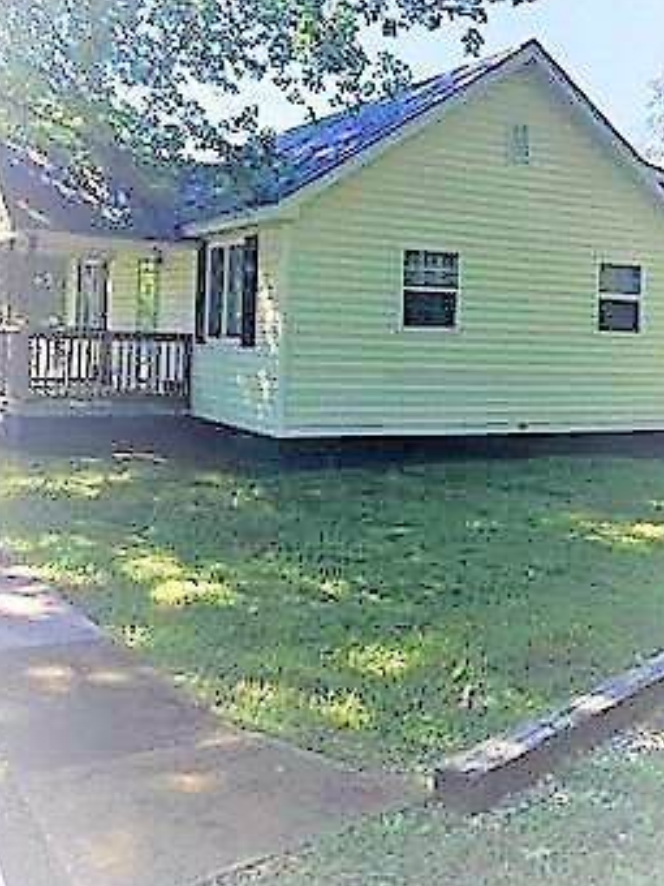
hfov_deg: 35.8
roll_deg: -2.0
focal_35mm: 40
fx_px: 1023
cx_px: 404
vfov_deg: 46.3
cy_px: 319
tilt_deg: +3.1
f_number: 2.2
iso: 32
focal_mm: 4.15
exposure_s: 1/824
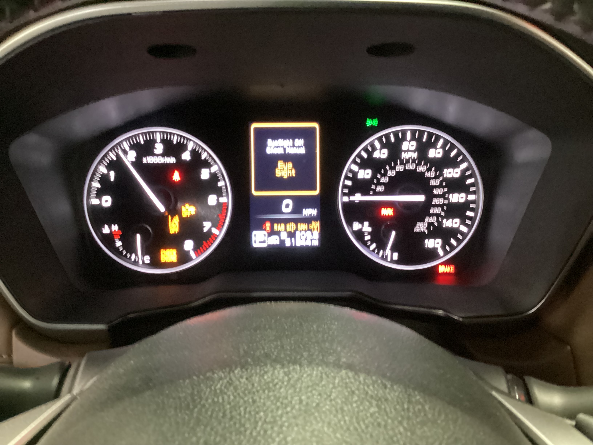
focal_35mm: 31
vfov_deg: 45.4
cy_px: 222
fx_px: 531
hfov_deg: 58.4
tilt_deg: -25.8
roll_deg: -1.4
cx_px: 296
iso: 800
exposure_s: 1/17
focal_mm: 3.3
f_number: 2.4
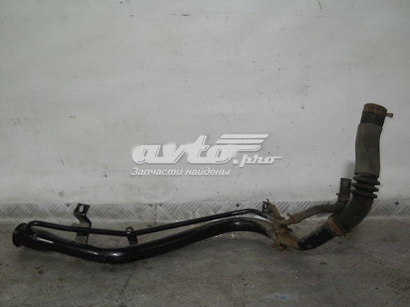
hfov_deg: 45.8
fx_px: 486
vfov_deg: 35.1
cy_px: 154
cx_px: 205
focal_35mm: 41
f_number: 3.1
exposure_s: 1/30
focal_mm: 6.72
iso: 80
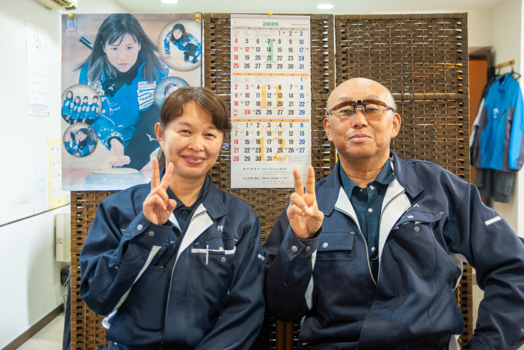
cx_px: 262
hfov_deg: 42.7
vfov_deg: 29.3
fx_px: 670
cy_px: 175
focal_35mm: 46
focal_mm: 46
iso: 1000
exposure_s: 1/25
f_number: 4
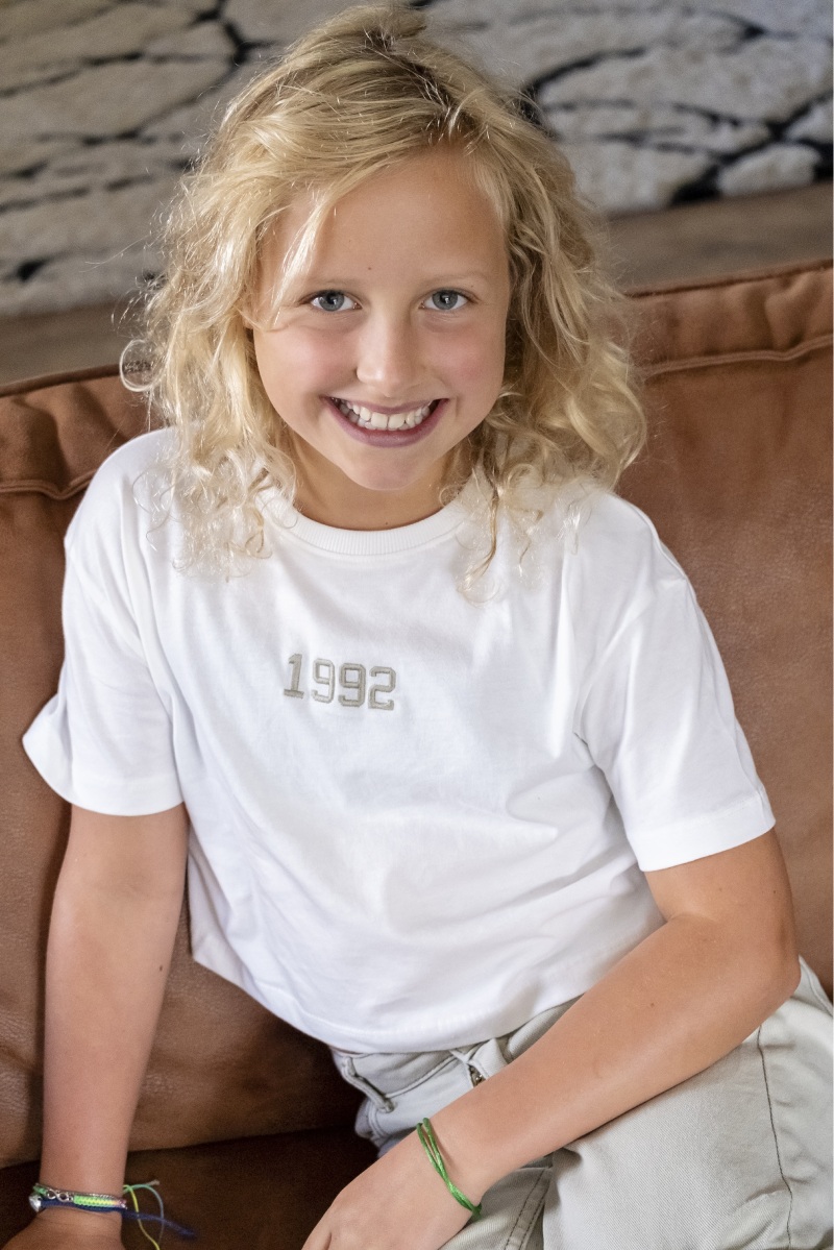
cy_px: 625
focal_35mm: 80
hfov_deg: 17.1
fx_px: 2778
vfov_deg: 25.4
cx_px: 417
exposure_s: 1/160
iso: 3200
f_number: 4.5
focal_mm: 53
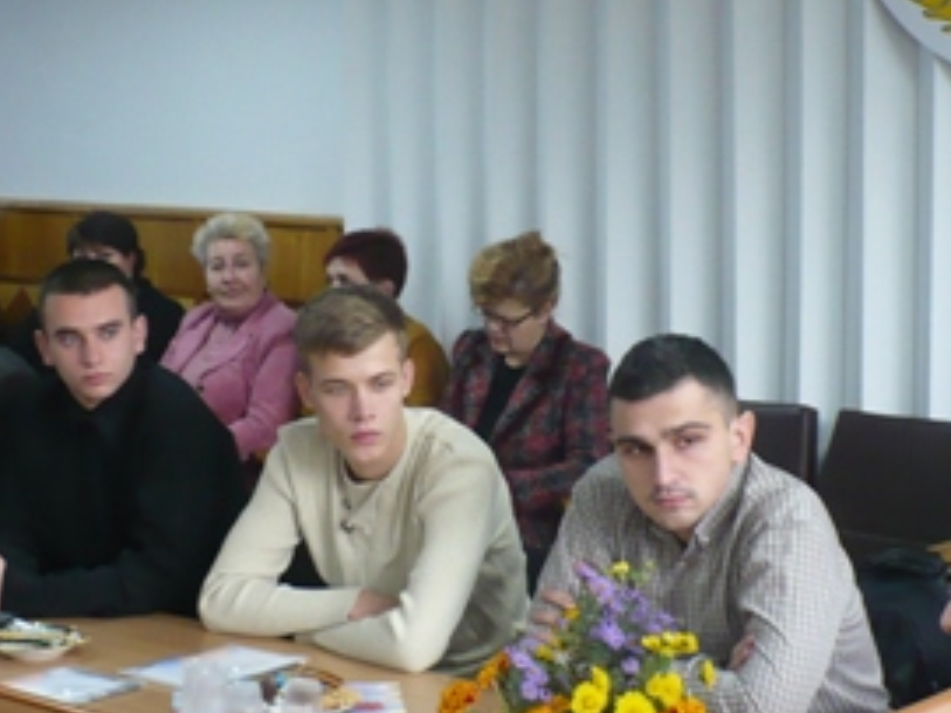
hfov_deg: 23.8
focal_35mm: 82
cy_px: 383
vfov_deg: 18.0
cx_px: 572
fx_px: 2252
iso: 200
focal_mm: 6.1
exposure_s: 1/20
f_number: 2.8
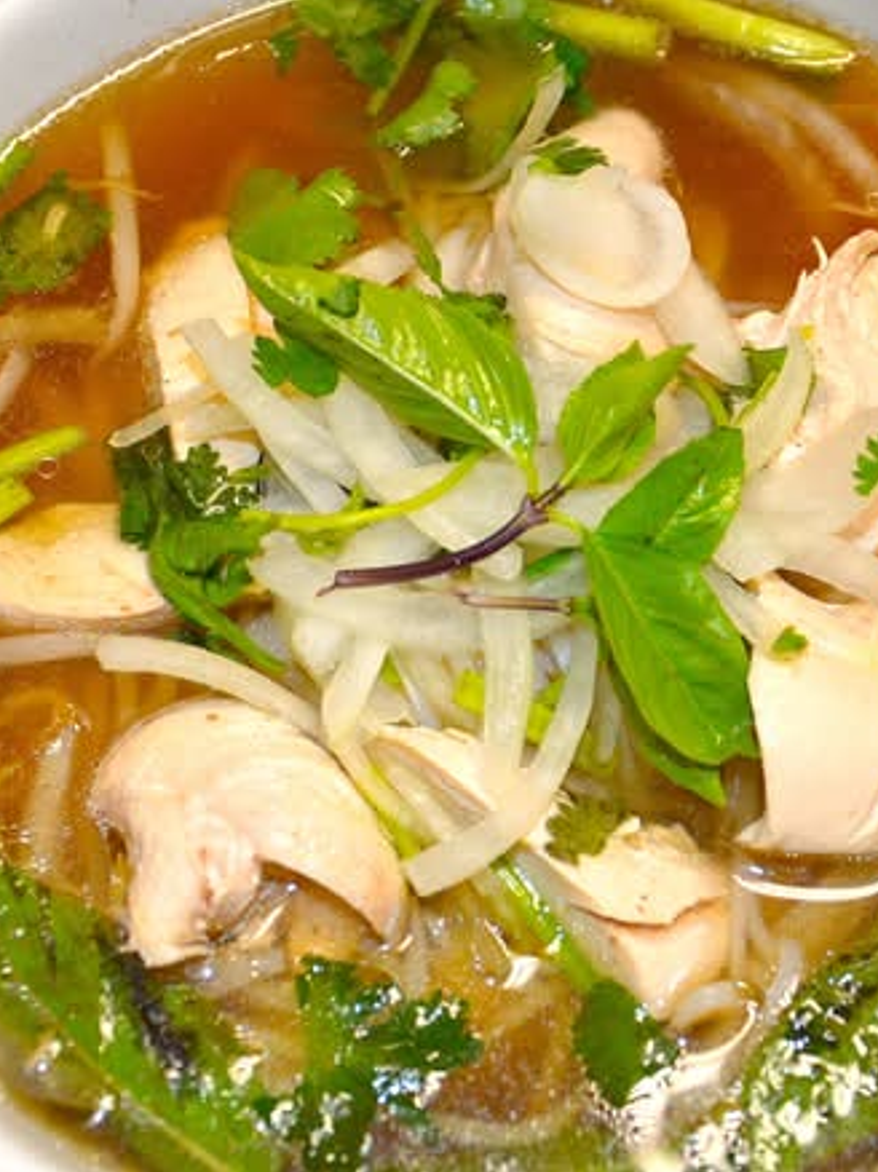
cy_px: 586
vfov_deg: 23.6
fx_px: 2810
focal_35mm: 83
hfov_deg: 17.7
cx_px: 517
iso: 800
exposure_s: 1/60
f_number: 4.5
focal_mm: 38
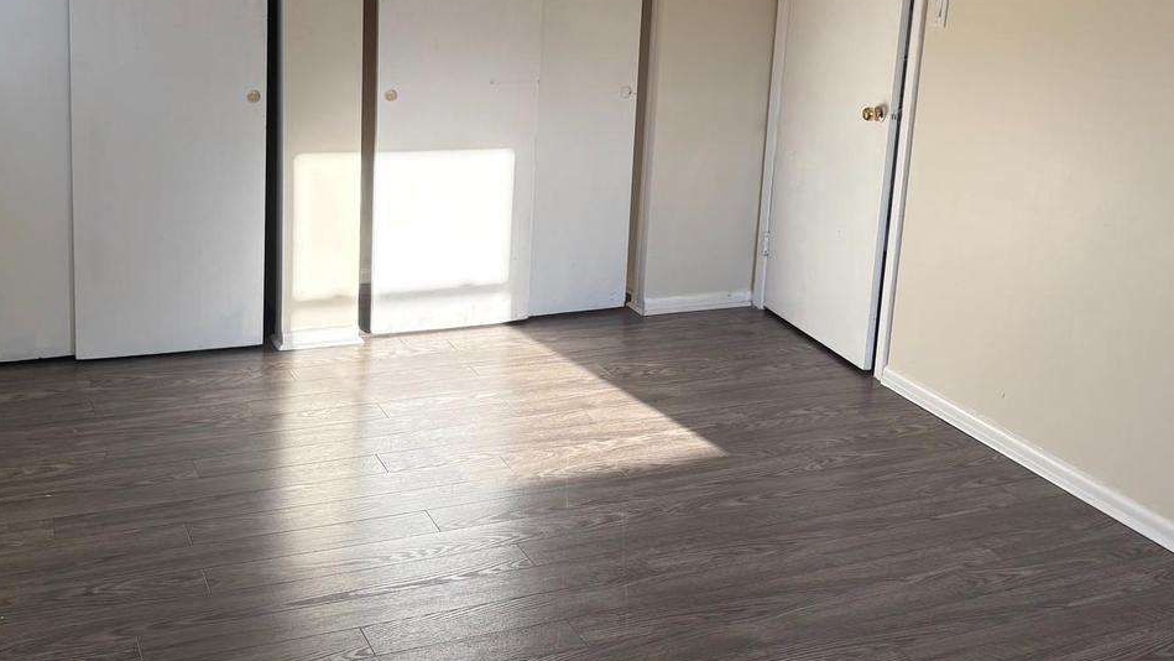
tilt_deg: -11.5
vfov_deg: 27.4
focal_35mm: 43
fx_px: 1339
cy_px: 176
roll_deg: -2.8
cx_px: 628
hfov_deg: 47.3
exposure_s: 1/345
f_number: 1.6
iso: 64
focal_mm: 5.96
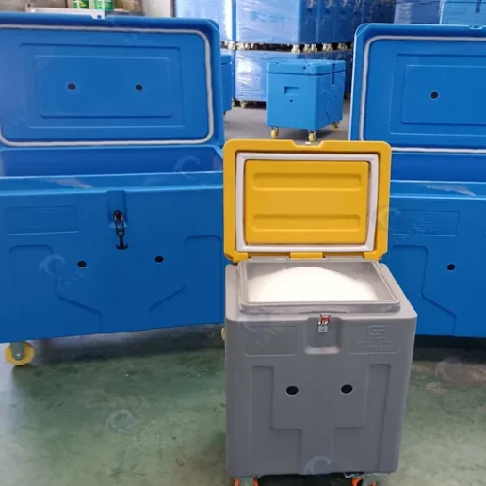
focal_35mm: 30
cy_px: 245
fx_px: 477
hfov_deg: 53.7
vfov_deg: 54.0
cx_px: 288
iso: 271
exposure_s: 1/50
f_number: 1.79
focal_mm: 4.75
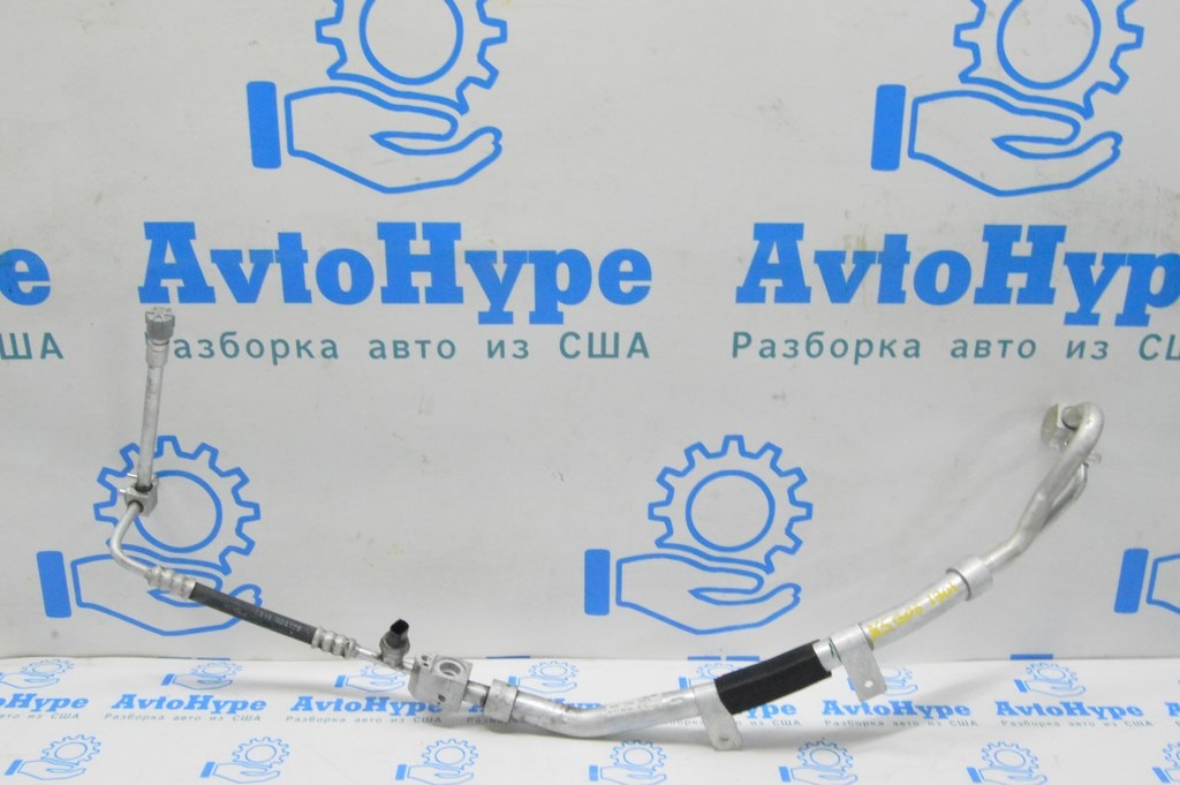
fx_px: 1179
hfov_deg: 53.2
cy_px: 392
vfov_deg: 36.8
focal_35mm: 36
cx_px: 590
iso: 6400
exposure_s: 1/20
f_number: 20
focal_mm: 24
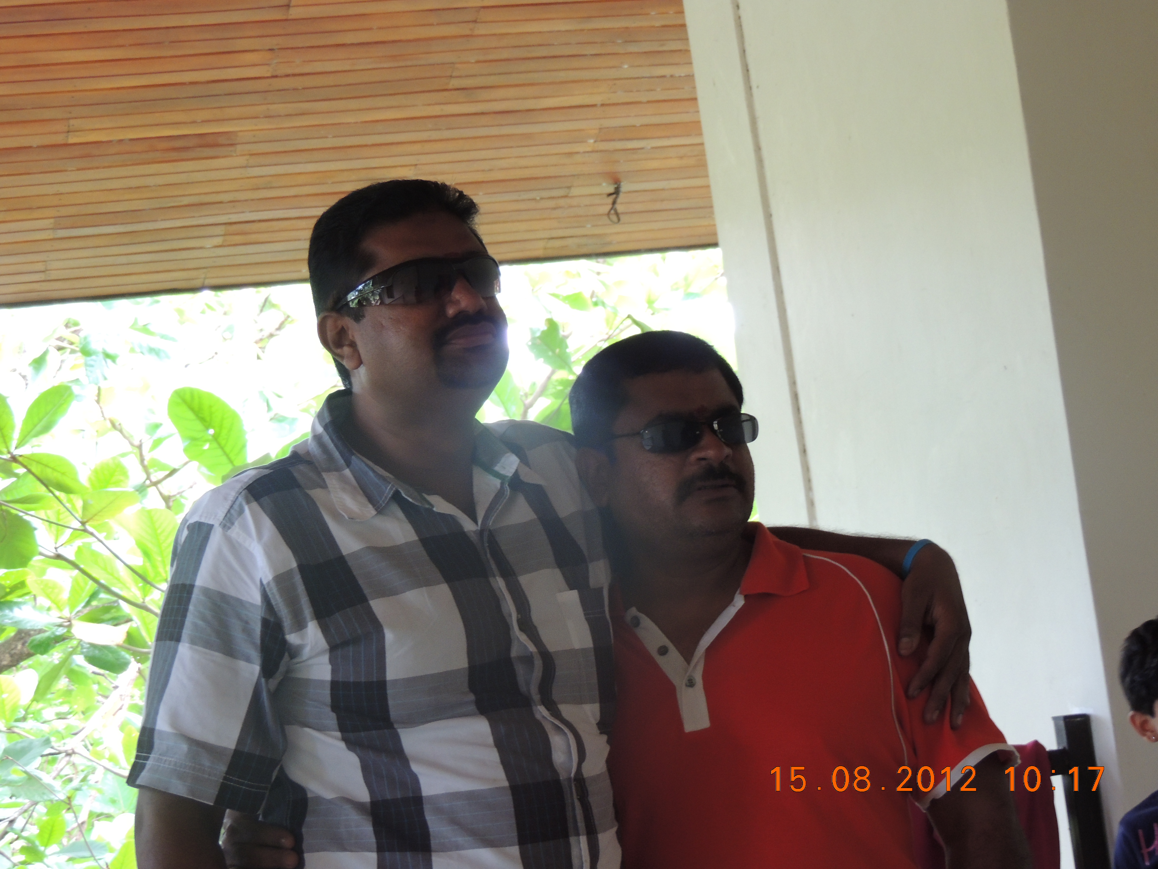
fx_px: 2509
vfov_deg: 19.6
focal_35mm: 75
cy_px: 434
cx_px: 579
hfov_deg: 26.0
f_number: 3.9
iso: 400
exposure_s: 1/30
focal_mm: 13.3
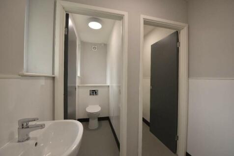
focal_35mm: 14
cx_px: 117
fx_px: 91
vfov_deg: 81.2
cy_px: 78
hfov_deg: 104.3
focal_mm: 14
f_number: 5.6
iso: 800
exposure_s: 1/160
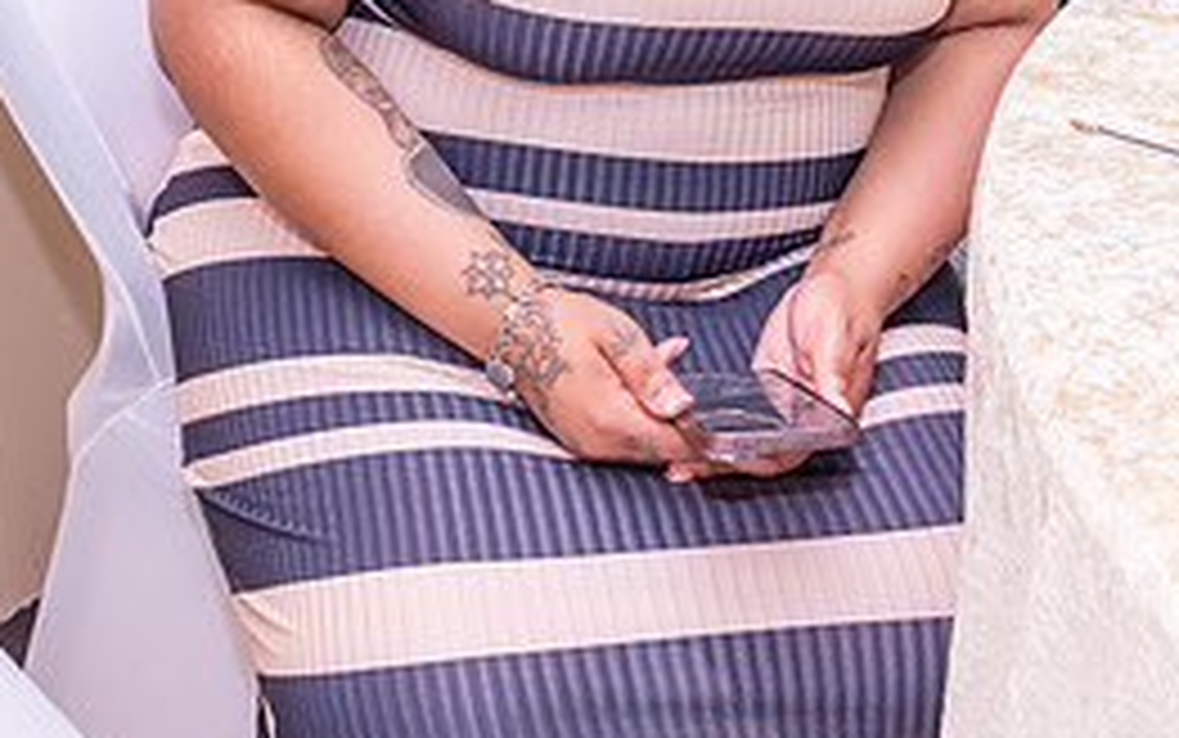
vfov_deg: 19.4
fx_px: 2025
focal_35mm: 63
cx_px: 650
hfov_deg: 32.4
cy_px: -162
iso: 800
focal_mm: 24
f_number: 4.5
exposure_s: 1/400
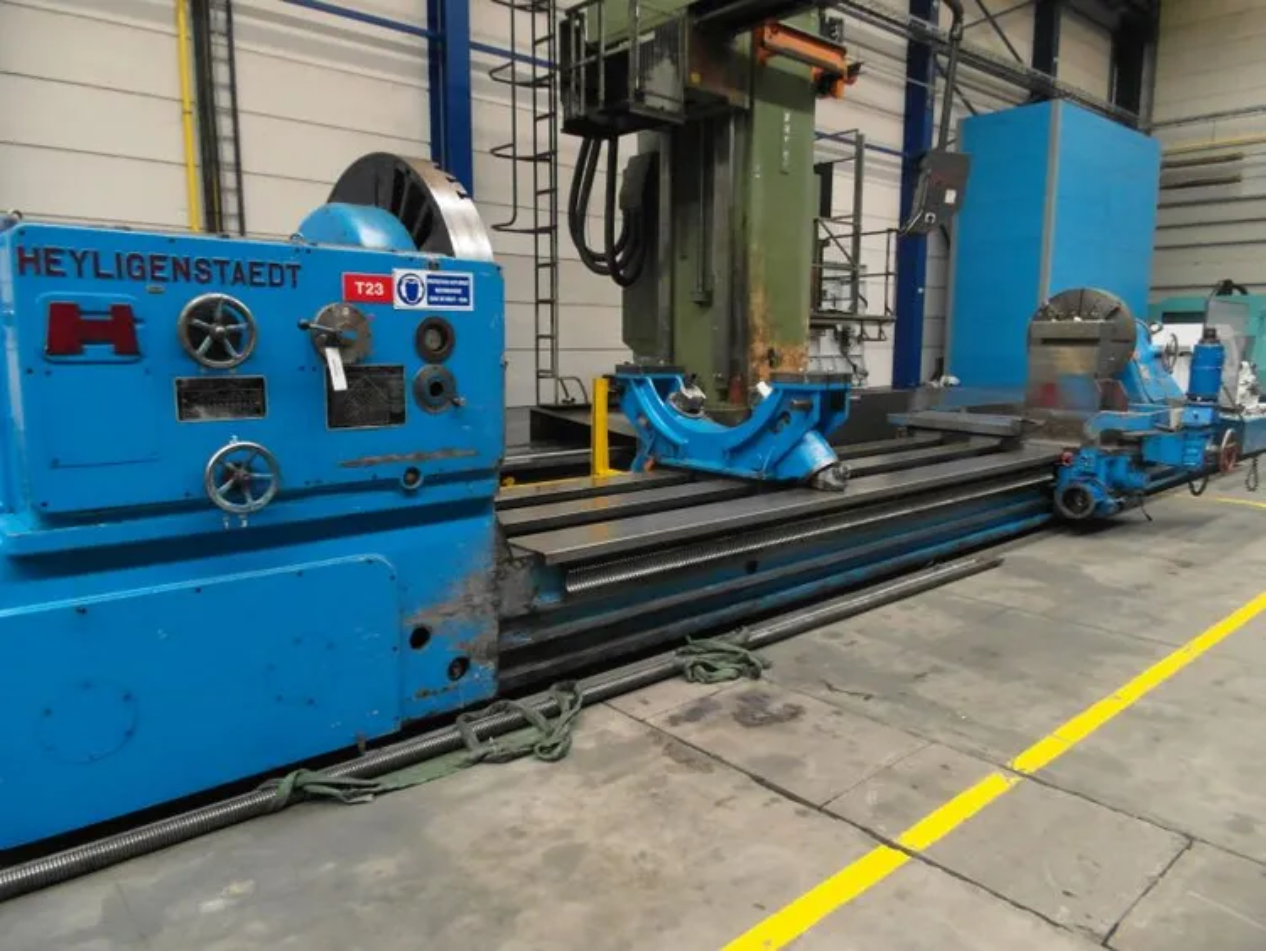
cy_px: 476
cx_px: 633
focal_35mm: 23
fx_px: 841
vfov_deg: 58.9
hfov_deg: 73.9
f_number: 2.8
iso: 800
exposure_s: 1/45
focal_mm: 4.1
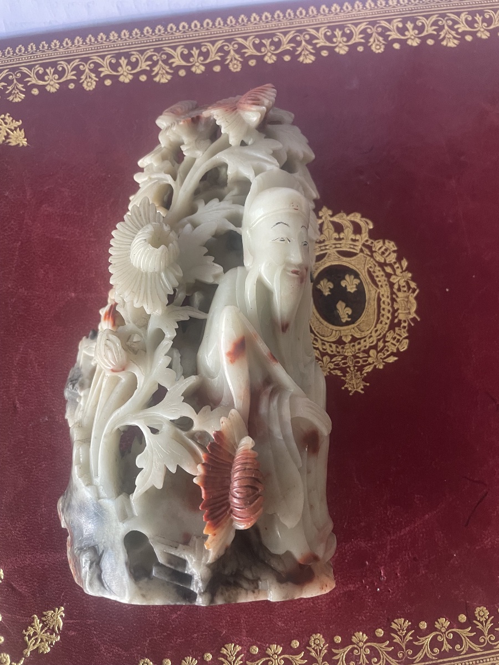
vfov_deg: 67.3
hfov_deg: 53.1
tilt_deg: -83.8
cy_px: 332
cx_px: 250
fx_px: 500
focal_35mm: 26
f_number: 1.6
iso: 320
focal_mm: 4.2
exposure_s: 1/50
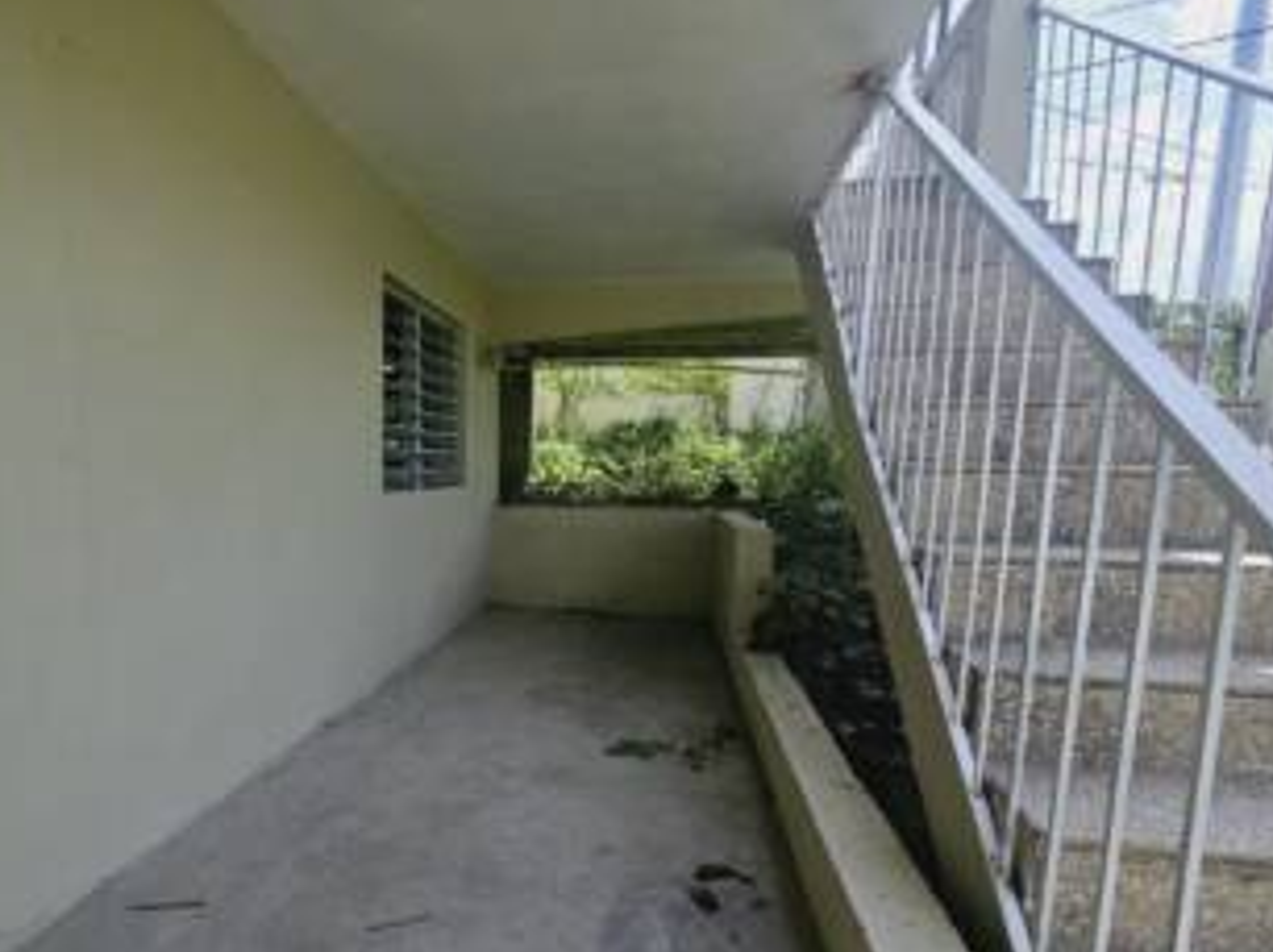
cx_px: 524
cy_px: 553
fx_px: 625
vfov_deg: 74.1
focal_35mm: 17
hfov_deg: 90.2
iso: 50
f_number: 2.2
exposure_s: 1/1202
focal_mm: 2.2
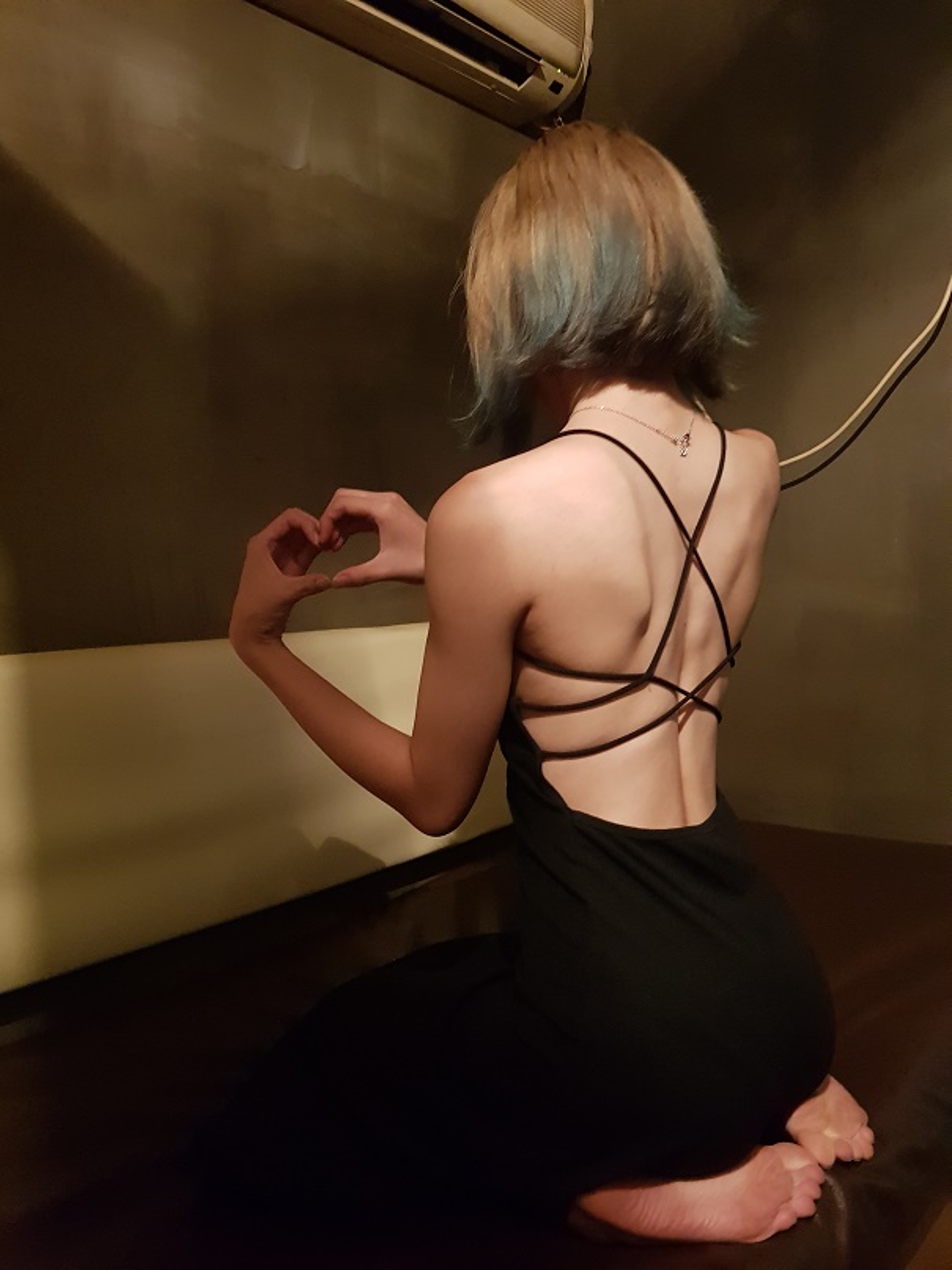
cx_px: 476
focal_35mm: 26
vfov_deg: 67.3
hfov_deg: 53.1
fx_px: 954
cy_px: 635
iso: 640
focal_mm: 4.2
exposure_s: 1/10
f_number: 1.7
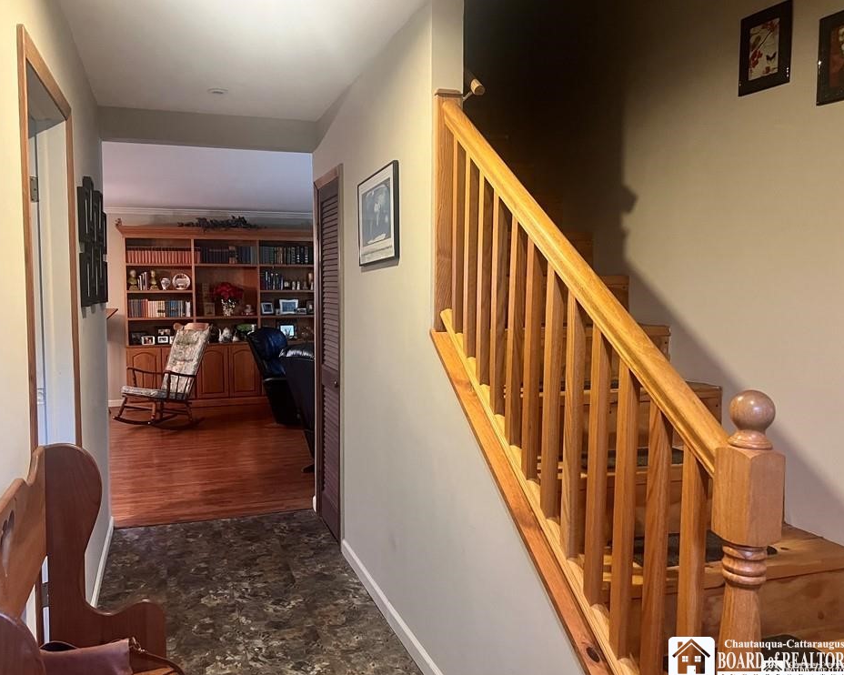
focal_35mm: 28
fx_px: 699
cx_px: 388
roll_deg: -0.4
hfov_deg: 62.1
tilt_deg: -4.9
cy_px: 334
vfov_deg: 51.5
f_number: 1.5
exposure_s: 1/40
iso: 500
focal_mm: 5.7
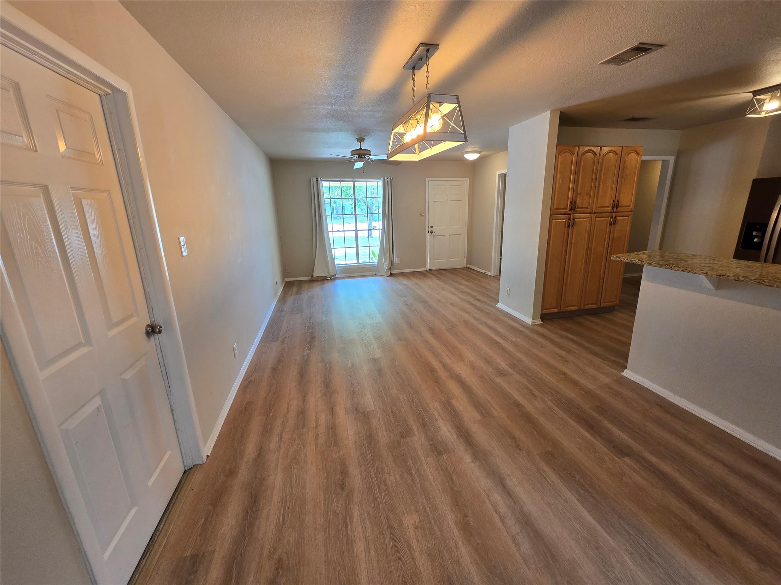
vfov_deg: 89.9
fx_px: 293
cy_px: 292
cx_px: 390
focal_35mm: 13
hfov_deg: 106.2
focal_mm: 2.2
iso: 100
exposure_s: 1/60
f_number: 2.2
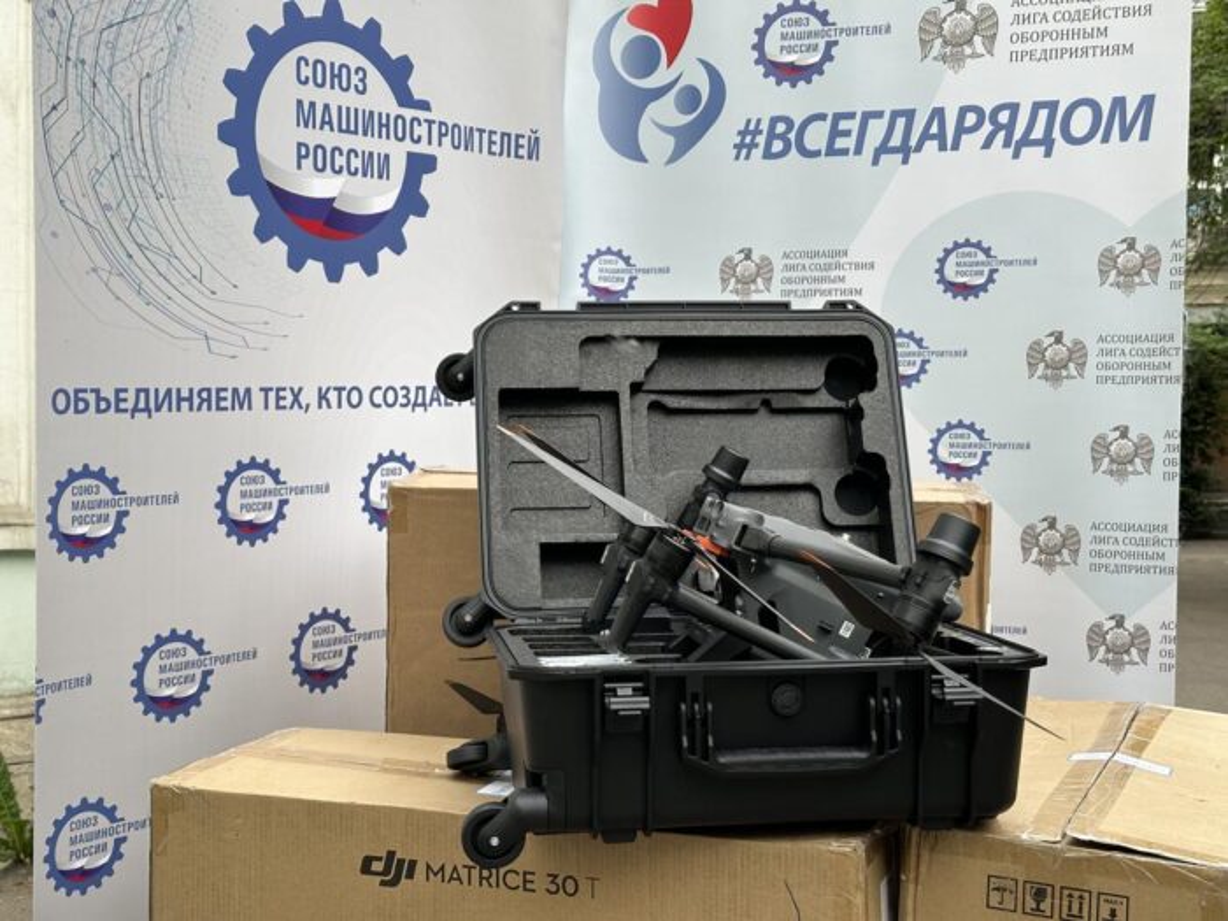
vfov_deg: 30.3
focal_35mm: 48
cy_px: 460
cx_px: 614
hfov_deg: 39.7
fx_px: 1703
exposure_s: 1/121
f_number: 1.78
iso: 64
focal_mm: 6.86
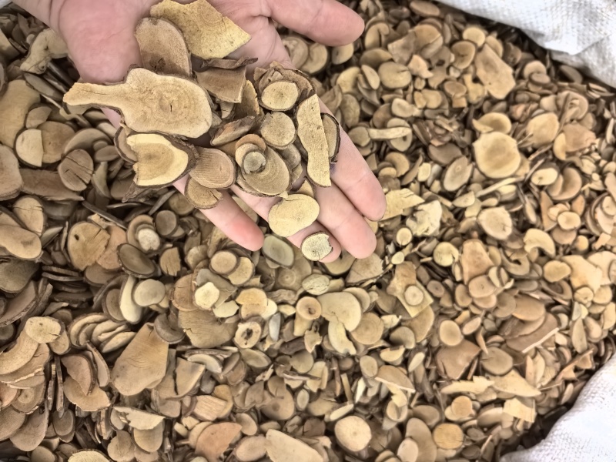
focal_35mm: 27
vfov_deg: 51.4
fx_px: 480
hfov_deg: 65.3
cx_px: 308
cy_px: 231
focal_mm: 6.35
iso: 800
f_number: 2
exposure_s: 1/100
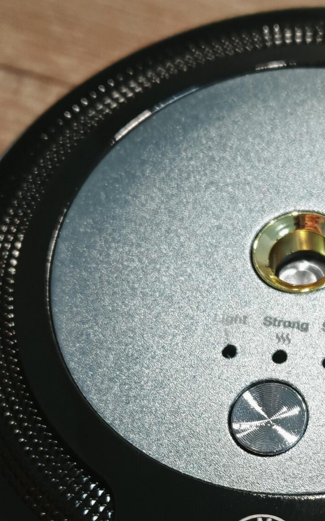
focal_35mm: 131
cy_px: 400
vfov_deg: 15.9
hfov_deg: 9.9
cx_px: 303
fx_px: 1857
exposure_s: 1/50
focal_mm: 6.67
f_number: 1.9
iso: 200
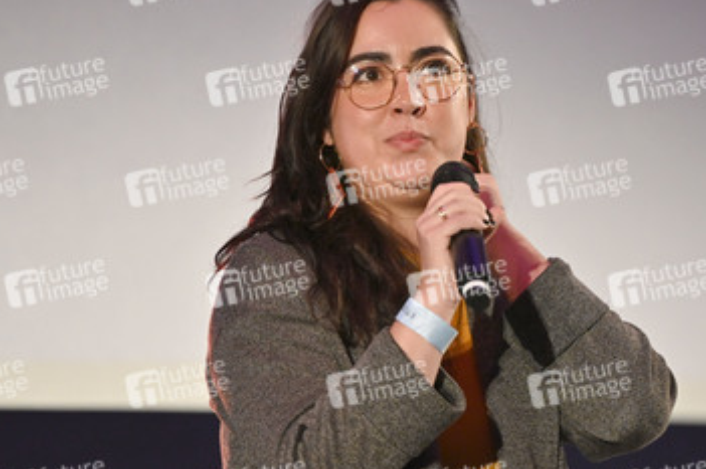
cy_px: 233
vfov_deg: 5.3
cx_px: 405
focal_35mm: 257
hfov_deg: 8.0
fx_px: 5033
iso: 3200
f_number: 2.8
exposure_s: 1/500
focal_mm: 200
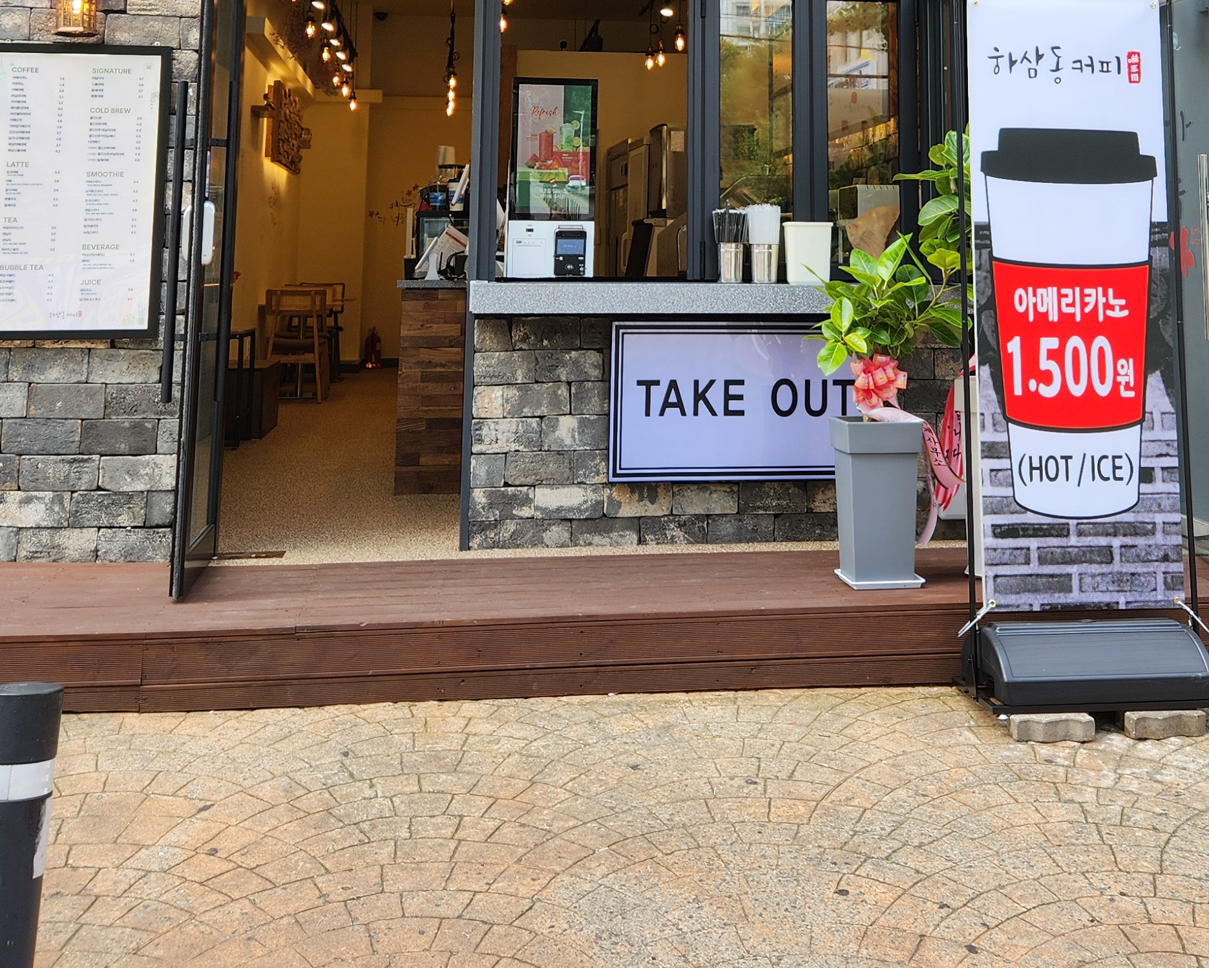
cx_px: 741
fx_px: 1718
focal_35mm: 48
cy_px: 17
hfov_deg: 38.6
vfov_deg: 29.5
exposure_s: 1/235
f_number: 1.8
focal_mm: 5.4
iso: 20
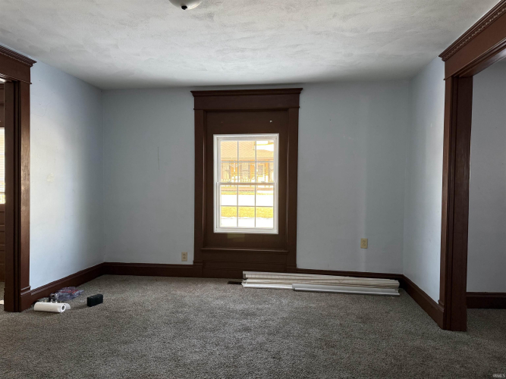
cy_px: 190
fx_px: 351
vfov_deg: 56.8
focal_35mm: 24
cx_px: 253
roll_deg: +0.0
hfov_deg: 71.6
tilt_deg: -1.6
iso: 200
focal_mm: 6.76
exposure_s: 1/62
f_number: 1.78
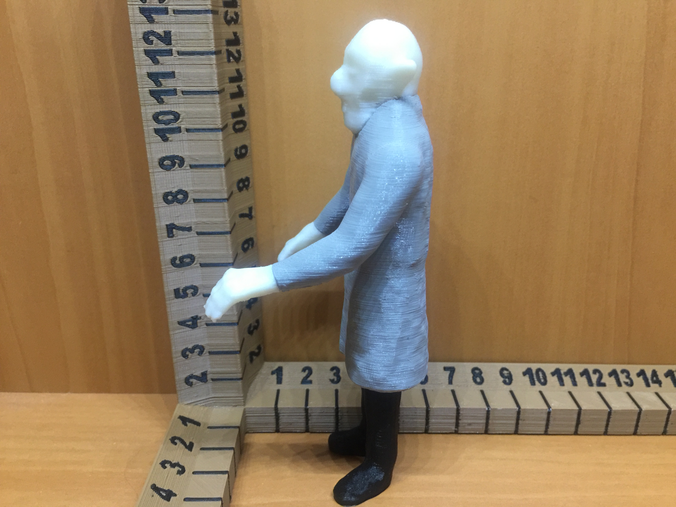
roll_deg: -1.4
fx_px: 566
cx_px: 338
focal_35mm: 29
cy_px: 254
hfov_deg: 61.7
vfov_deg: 48.2
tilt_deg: -22.7
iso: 125
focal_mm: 4.15
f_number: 2.2
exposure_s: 1/15
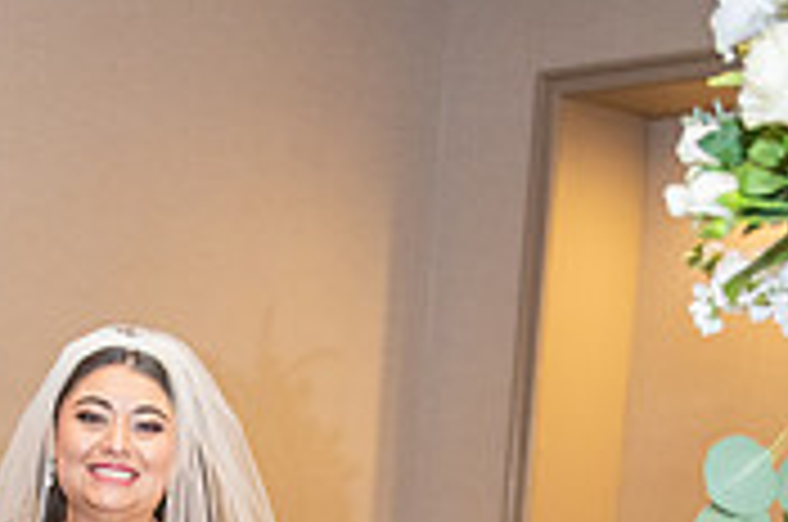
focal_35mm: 103
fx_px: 2250
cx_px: -18
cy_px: 853
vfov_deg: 12.4
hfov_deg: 19.2
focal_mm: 31
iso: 1600
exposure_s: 1/200
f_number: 2.8
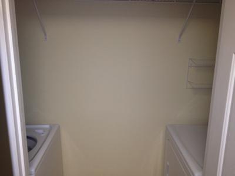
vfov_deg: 40.7
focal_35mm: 35
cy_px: 88
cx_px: 118
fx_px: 238
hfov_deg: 52.6
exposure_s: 1/20
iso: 160
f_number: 2.4
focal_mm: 4.28
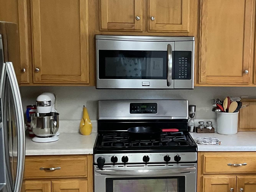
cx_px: 184
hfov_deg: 28.6
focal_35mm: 67
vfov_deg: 21.9
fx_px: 495
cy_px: 113
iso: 125
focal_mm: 3
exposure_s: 1/60
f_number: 1.8
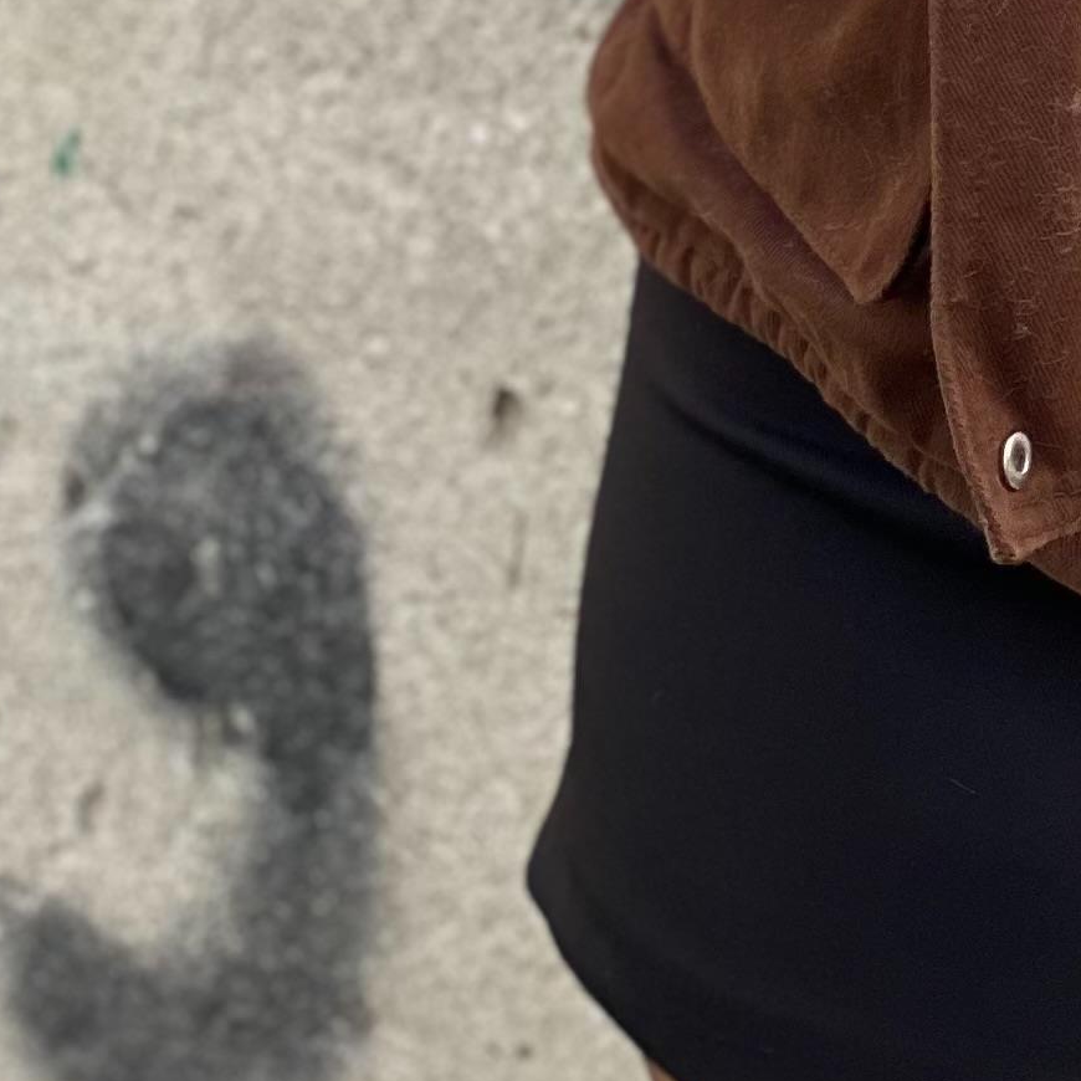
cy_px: -632
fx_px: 7525
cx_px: 1728
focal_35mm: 213
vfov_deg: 8.0
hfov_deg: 8.0
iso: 20
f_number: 2
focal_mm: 6
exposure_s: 1/271
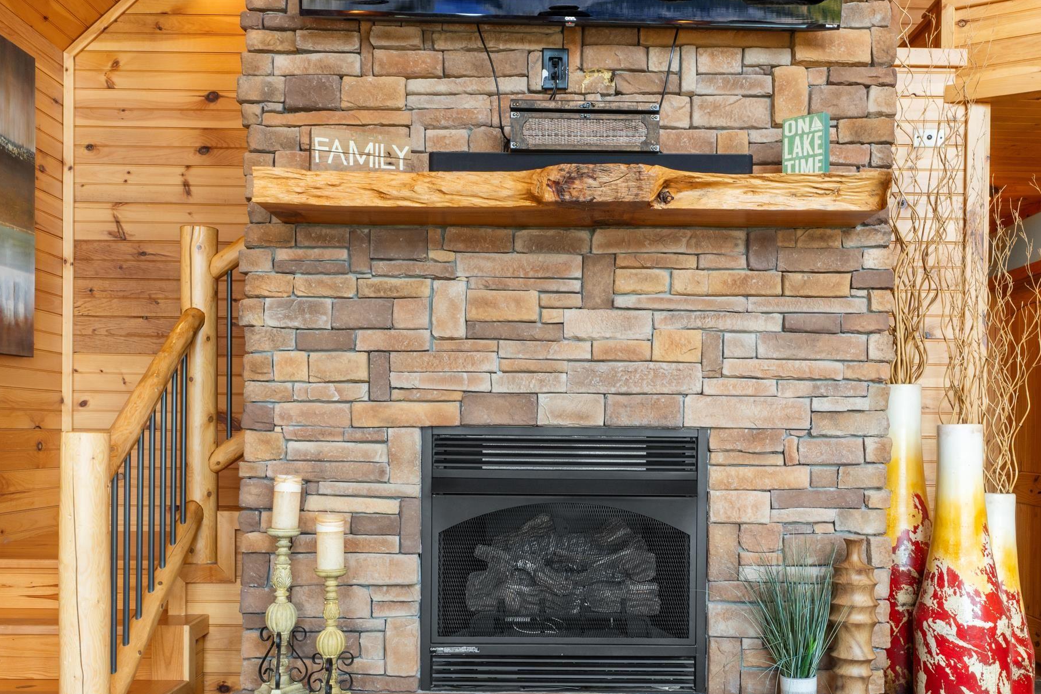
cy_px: 434
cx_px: 545
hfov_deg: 56.9
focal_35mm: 33
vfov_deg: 39.5
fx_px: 959
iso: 200
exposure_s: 1/13
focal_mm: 15.9
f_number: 9
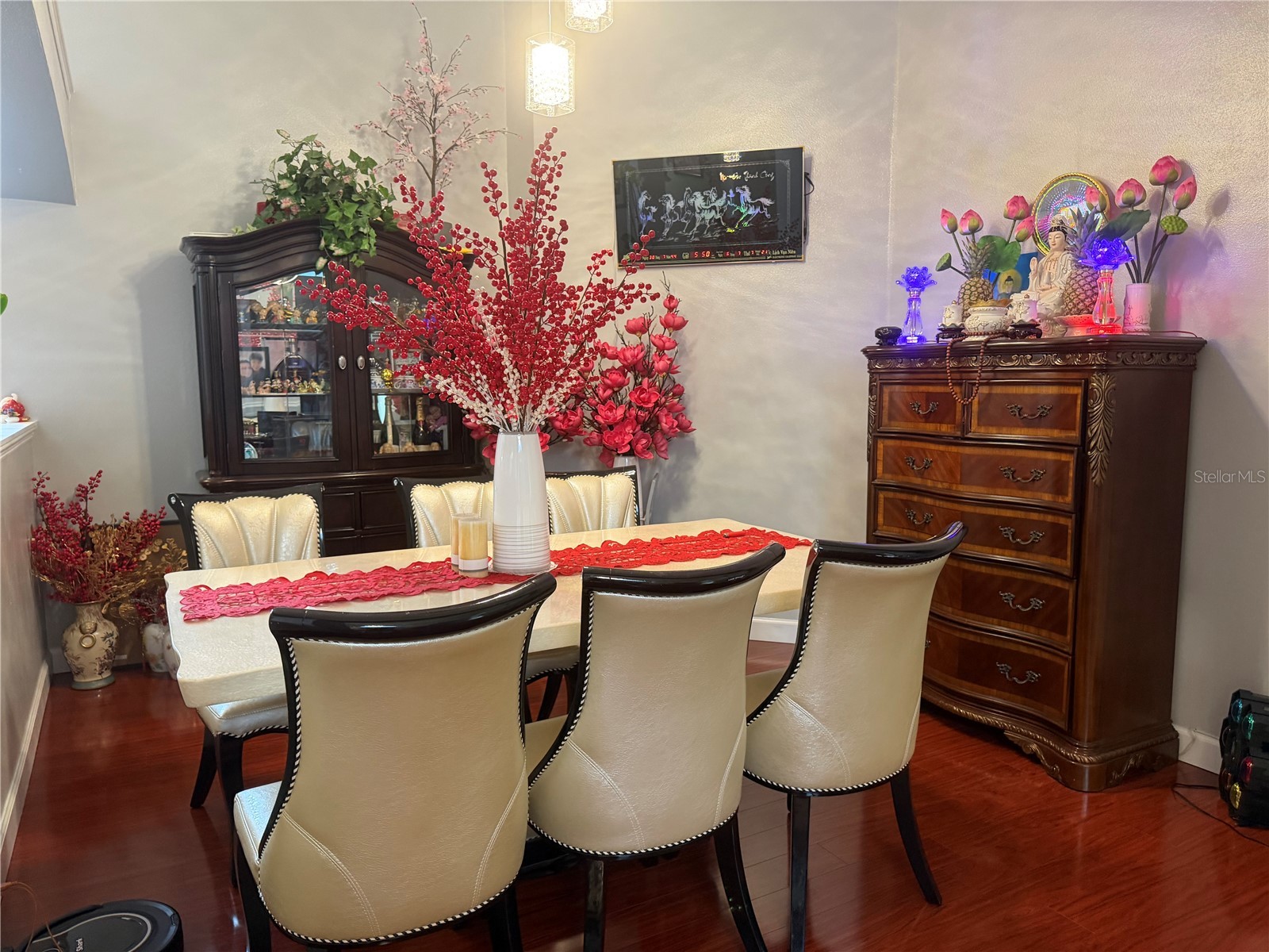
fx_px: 880
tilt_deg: -5.9
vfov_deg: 56.8
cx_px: 634
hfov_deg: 71.6
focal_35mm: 24
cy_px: 476
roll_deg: +1.1
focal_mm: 6.76
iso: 400
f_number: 1.78
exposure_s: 1/60
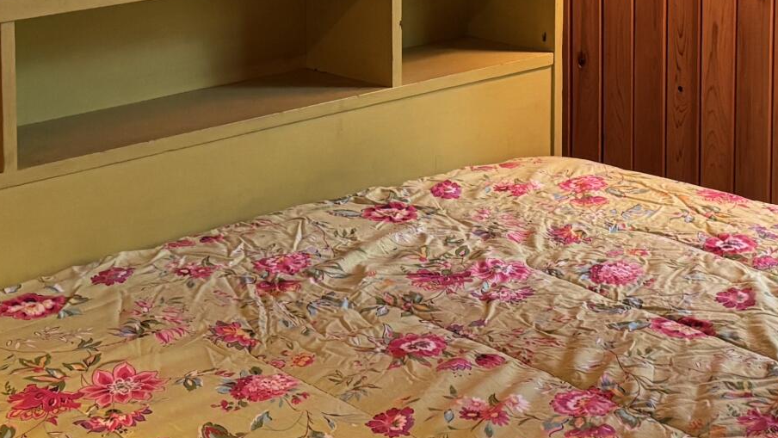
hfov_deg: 22.6
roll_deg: +0.4
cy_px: -20
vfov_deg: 12.7
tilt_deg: -9.1
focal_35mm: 94
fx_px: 1940
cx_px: 482
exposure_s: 1/60
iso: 400
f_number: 1.6
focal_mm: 5.96
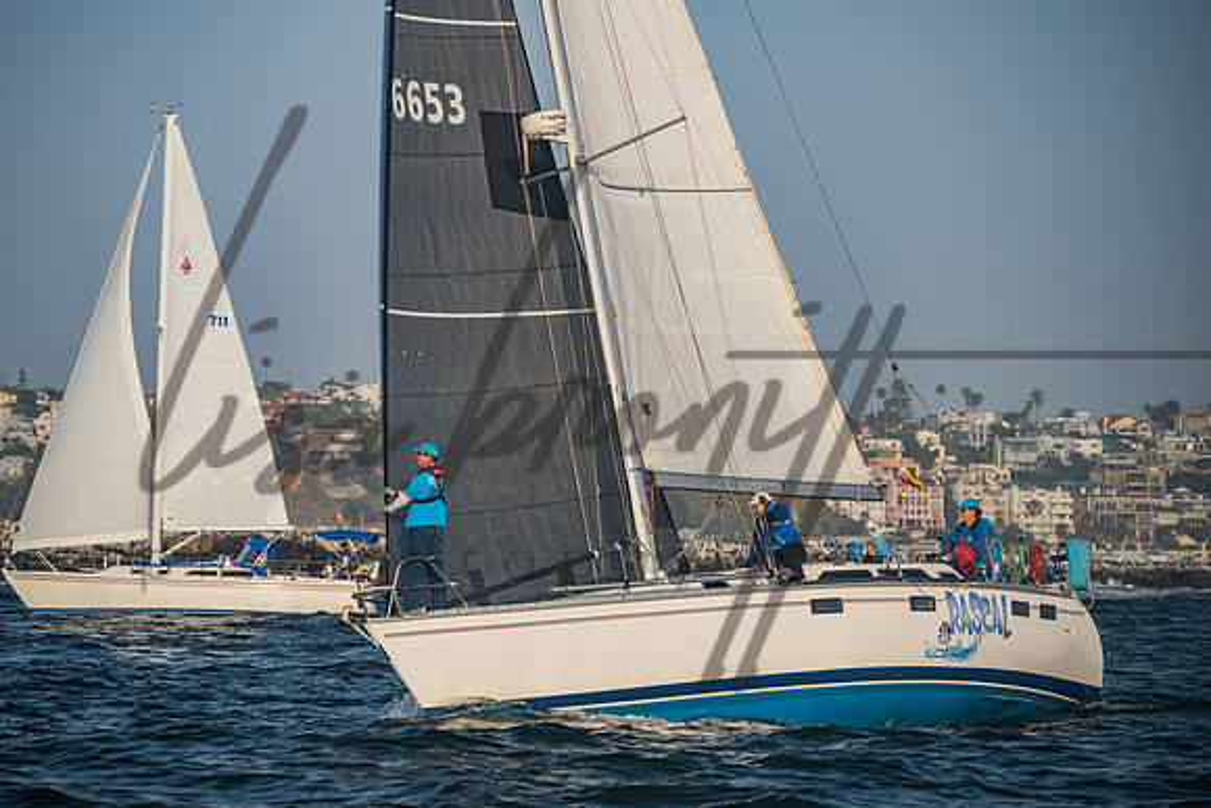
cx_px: 563
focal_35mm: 216
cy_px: 404
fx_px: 7268
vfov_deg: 6.4
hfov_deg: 9.5
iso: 400
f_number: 6.3
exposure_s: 1/1600
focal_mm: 200
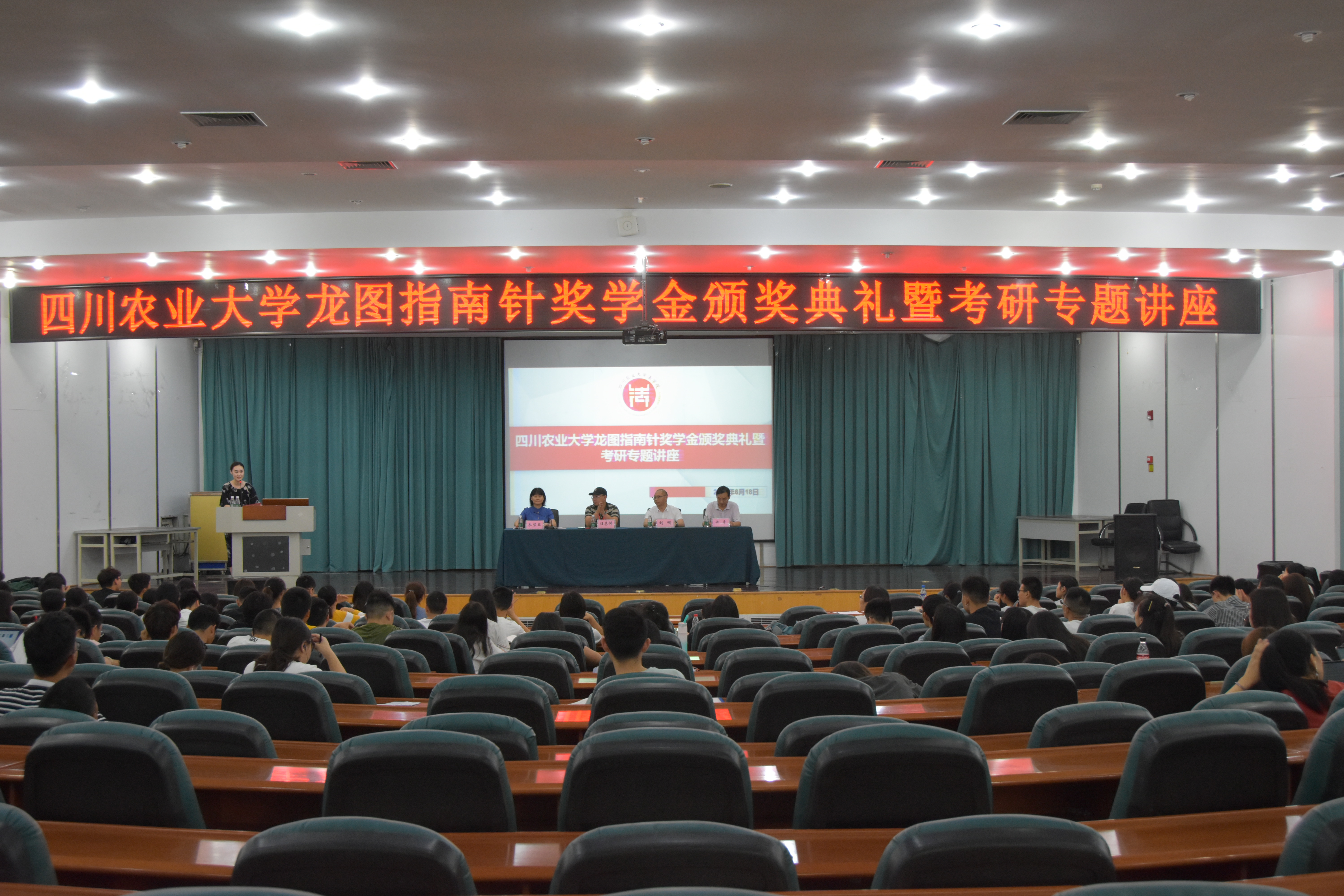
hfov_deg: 41.1
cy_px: 448
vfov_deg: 28.1
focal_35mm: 48
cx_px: 672
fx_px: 1792
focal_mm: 32
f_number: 5.6
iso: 2000
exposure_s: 1/60
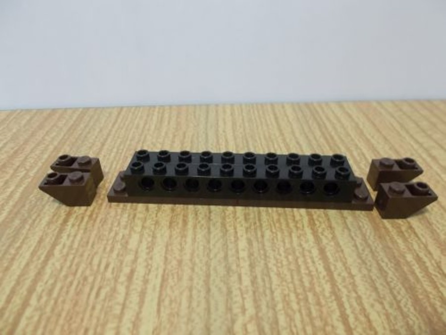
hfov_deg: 67.3
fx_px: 335
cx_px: 223
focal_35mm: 26
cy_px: 168
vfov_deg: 53.1
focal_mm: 4.6
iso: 200
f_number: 3.2
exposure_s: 1/15
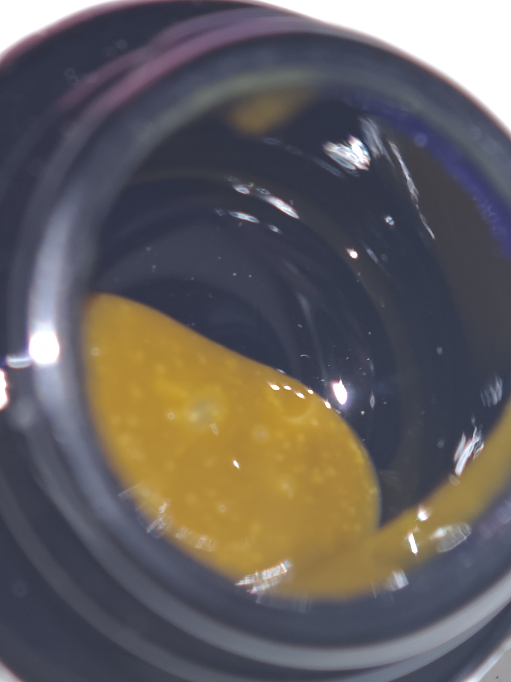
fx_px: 2697
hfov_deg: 10.8
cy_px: 341
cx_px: 256
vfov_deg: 14.4
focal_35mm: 137
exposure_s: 1/100
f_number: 1.8
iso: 160
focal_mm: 11.5
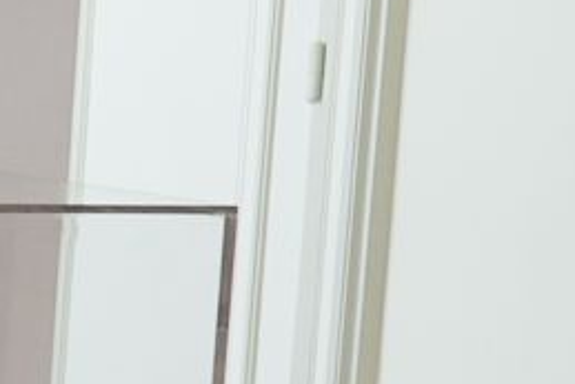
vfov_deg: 7.4
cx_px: -1563
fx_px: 2956
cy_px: 273
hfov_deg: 8.0
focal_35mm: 185
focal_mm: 24
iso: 800
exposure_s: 1/100
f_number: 3.5
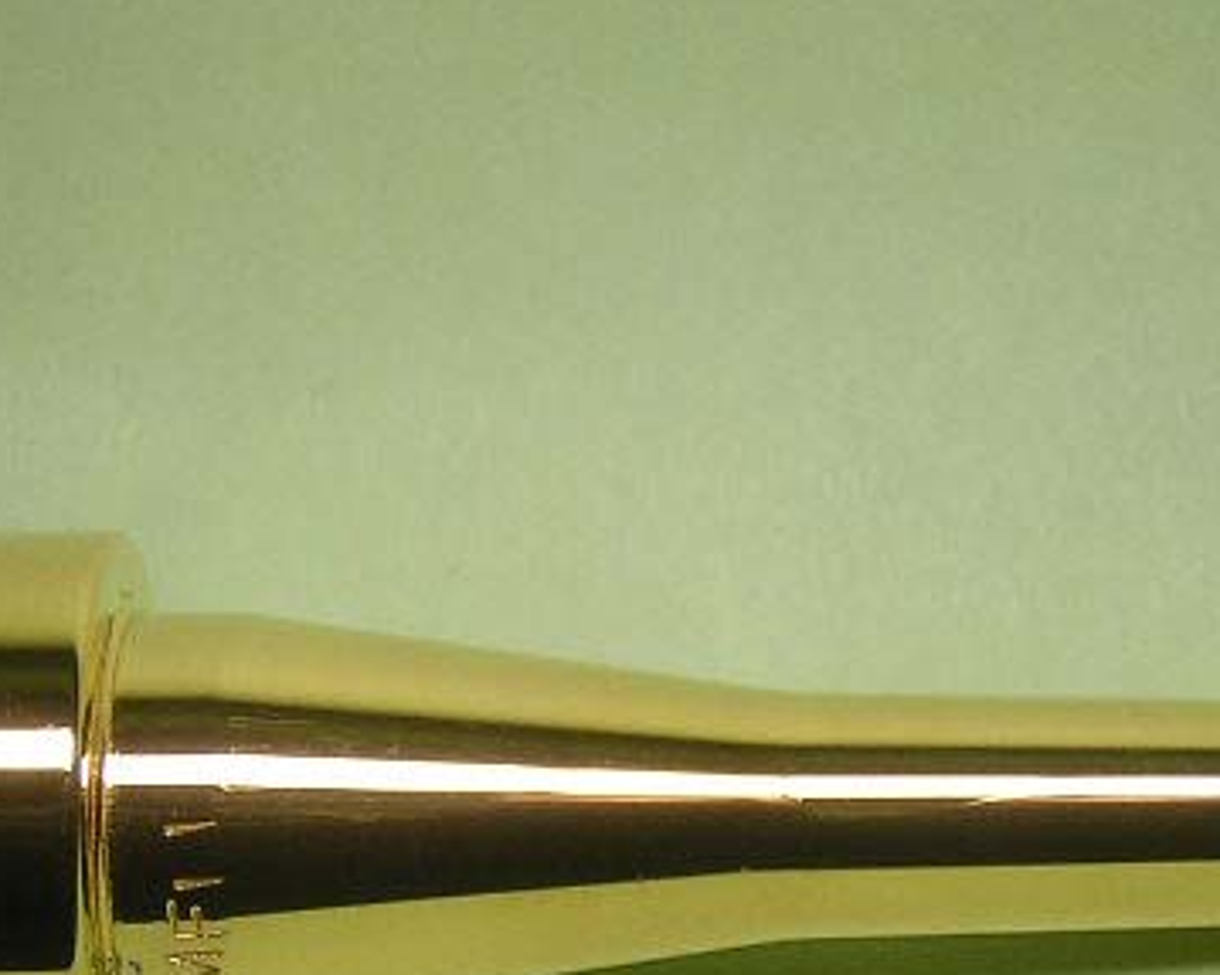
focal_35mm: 108
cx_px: 741
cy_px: 744
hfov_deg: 17.8
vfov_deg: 14.2
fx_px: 3899
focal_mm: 8.1
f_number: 3.4
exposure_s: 1/101
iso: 100
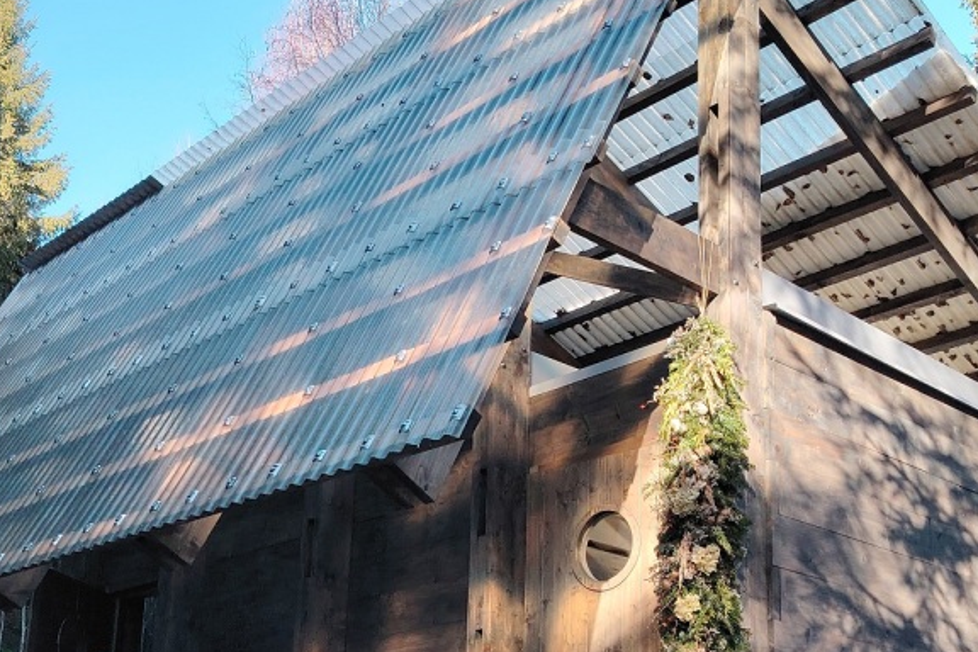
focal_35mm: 52
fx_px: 1413
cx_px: 537
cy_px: 526
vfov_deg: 25.5
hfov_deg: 38.2
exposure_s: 1/900
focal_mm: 5.25
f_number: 1.75
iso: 694
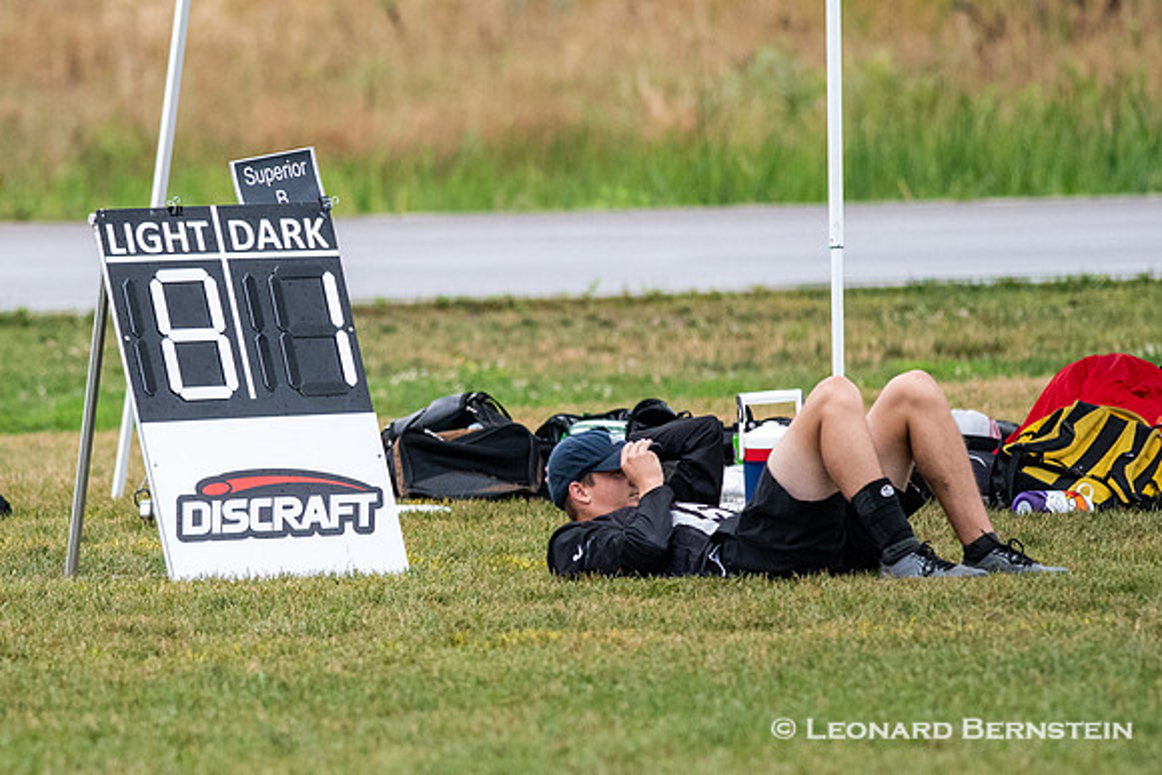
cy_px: 441
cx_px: 307
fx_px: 21385
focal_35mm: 662
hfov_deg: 3.1
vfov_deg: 2.1
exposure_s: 1/3200
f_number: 4.5
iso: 1600
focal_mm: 300
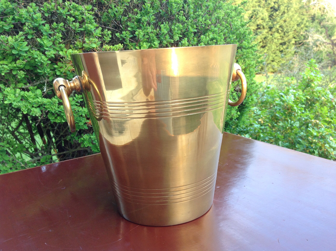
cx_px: 168
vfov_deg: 40.6
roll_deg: +1.6
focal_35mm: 35
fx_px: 339
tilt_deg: -16.0
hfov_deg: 52.7
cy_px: 126
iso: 64
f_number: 2.4
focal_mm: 4.28
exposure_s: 1/60
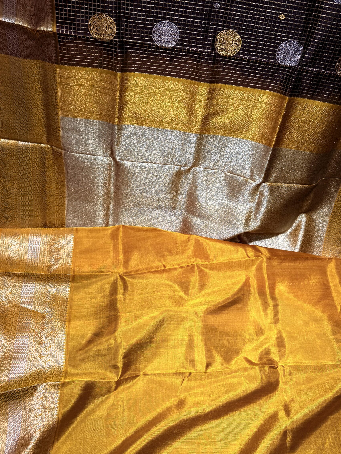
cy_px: 212
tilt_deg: -49.3
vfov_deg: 65.3
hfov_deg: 51.4
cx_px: 173
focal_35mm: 27
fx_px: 355
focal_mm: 6.76
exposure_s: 1/100
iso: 200
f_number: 1.78
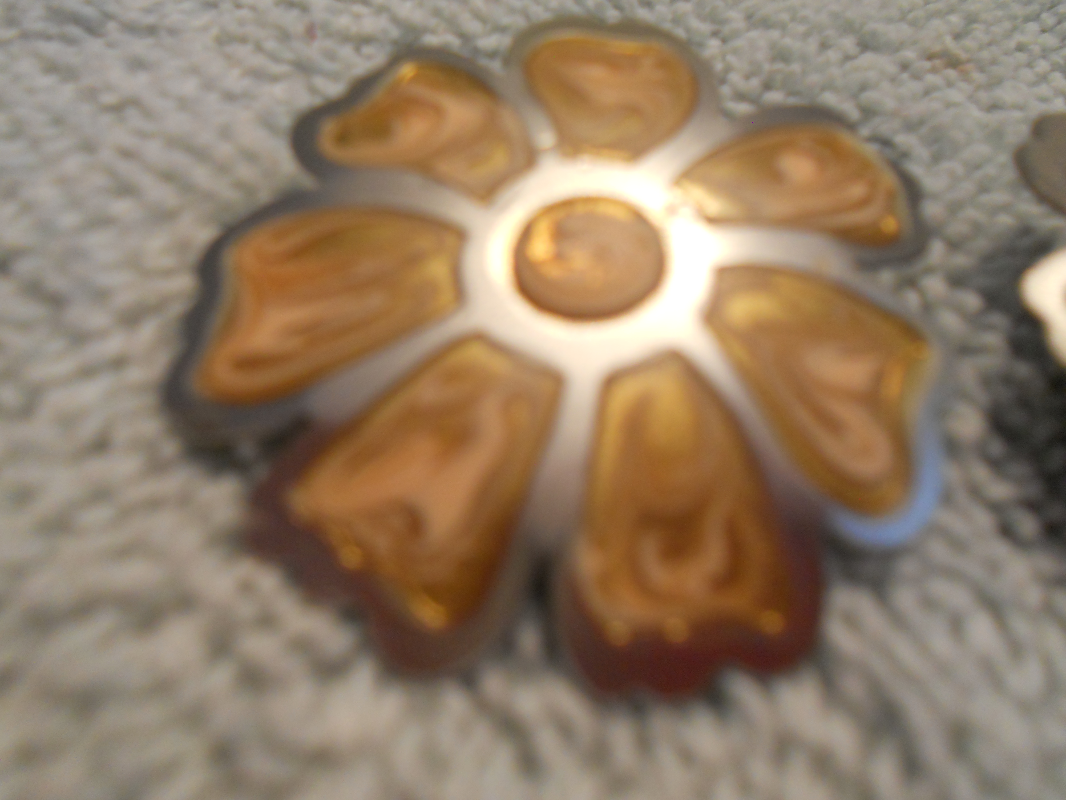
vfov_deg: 44.2
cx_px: 533
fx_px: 985
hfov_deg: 56.8
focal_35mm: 32
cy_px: 400
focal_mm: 5.8
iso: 250
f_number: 3.5
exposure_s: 1/30
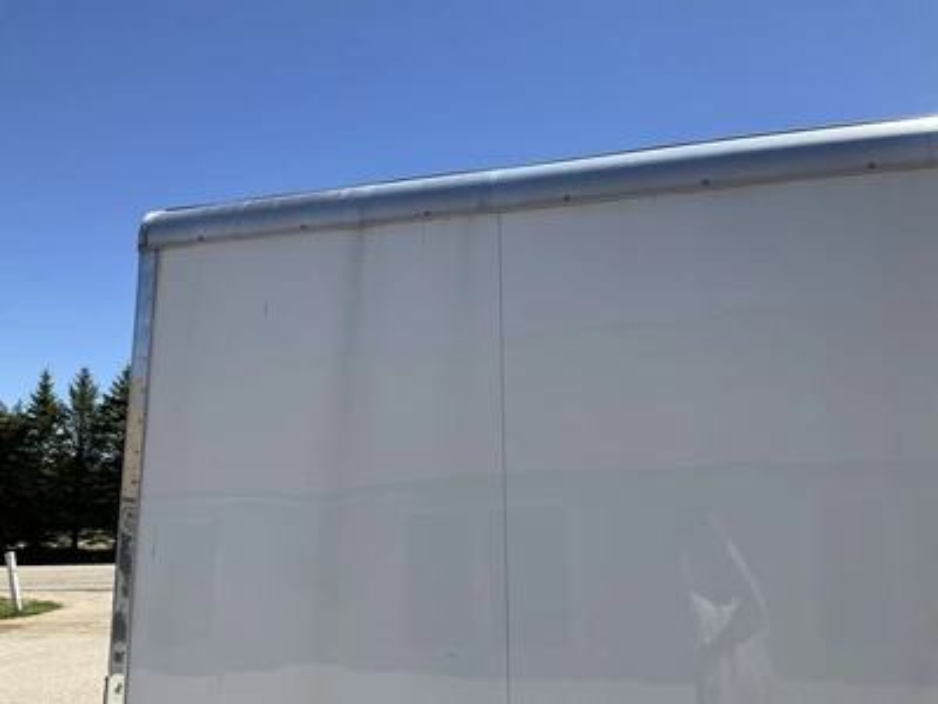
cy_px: 352
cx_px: 469
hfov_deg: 61.7
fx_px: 786
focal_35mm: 29
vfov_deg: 48.2
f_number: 1.8
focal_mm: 3
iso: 25
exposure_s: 1/1786
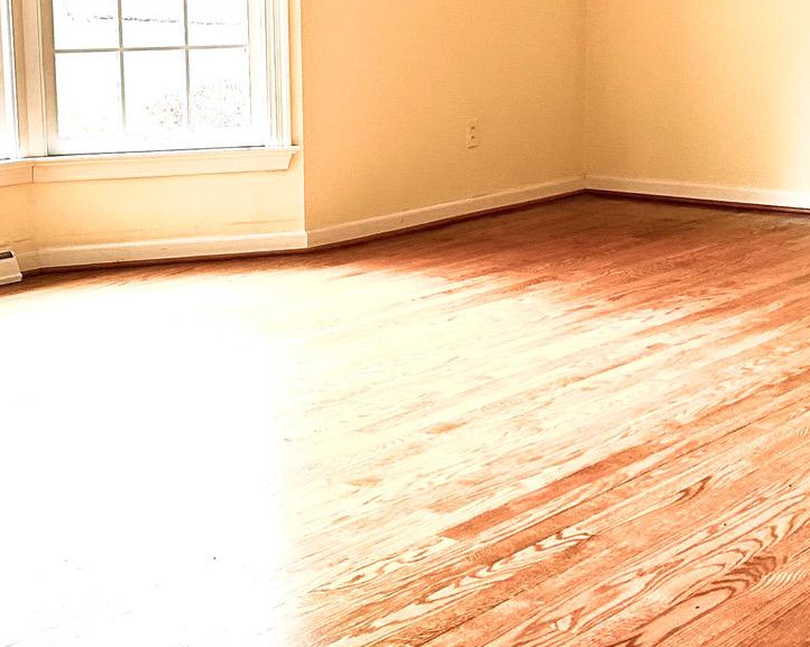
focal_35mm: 72
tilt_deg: -9.2
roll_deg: +0.8
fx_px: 1725
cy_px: 222
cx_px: 376
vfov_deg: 21.2
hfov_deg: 26.4
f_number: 1.5
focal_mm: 5.7
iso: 100
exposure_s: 1/60
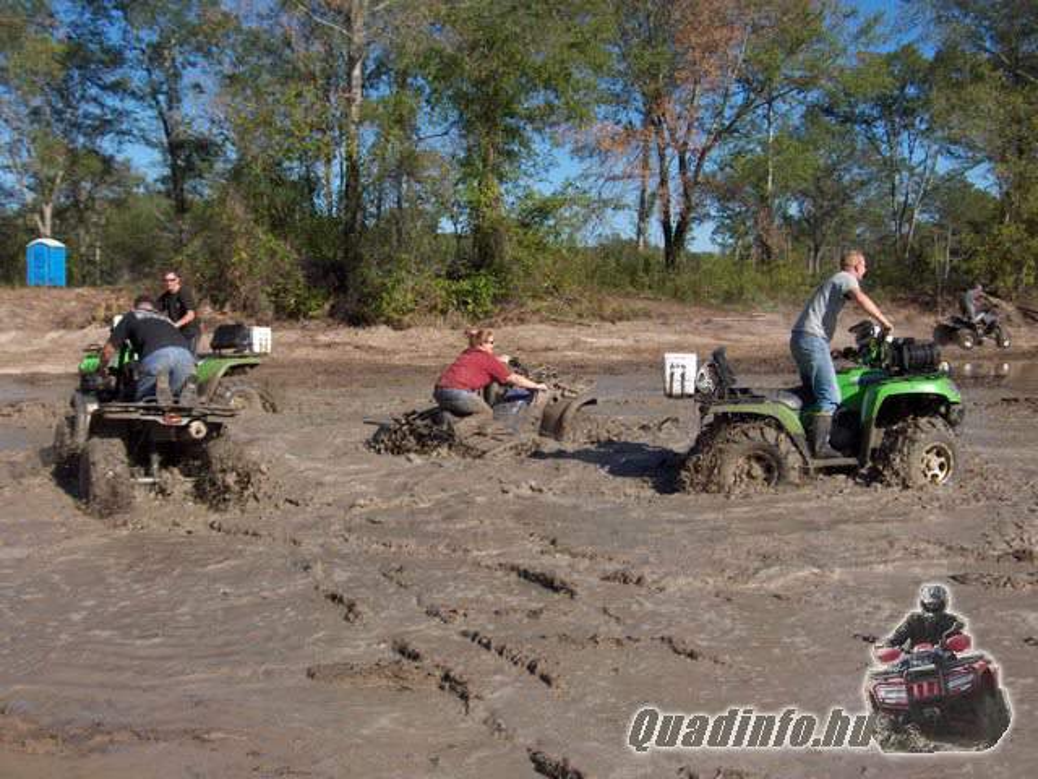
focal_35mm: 39
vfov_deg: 36.8
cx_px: 519
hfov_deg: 47.9
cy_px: 390
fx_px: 1169
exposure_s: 1/752
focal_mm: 8
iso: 100
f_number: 4.8
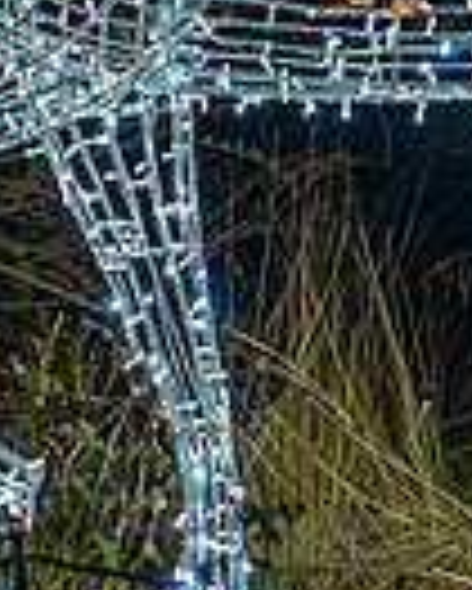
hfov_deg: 9.2
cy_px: -207
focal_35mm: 164
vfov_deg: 11.4
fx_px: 2860
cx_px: -205
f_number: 2.8
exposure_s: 1/20
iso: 100
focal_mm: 34
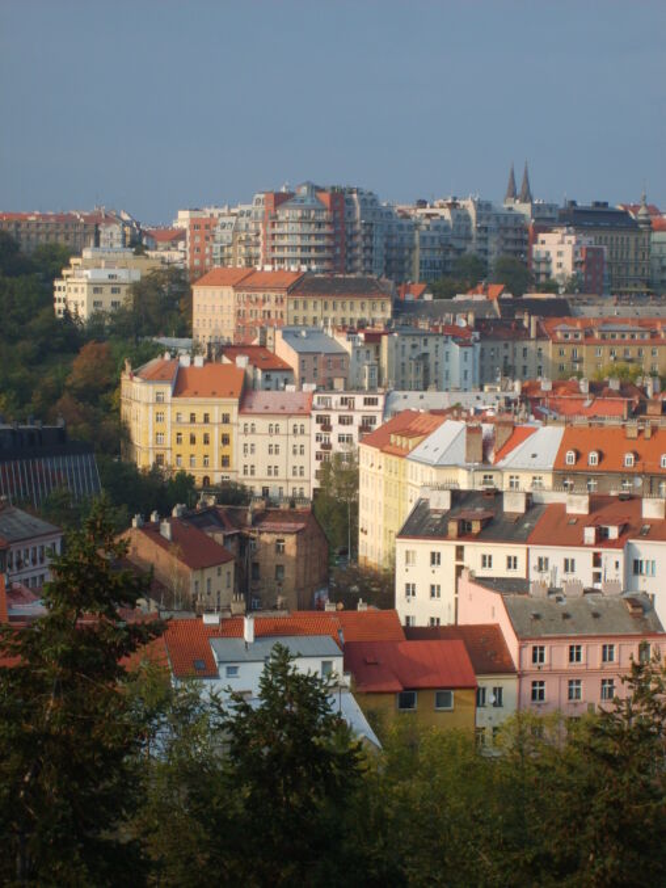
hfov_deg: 14.1
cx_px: 333
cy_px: 444
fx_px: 2693
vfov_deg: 18.7
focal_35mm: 105
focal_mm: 17.4
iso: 50
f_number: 4.9
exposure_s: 1/250
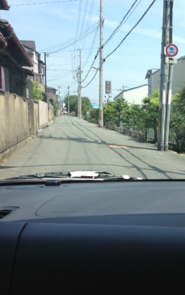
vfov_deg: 42.6
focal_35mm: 47
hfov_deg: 26.8
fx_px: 379
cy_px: 147
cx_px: 156
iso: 50
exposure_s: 1/797
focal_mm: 4.13
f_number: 2.4
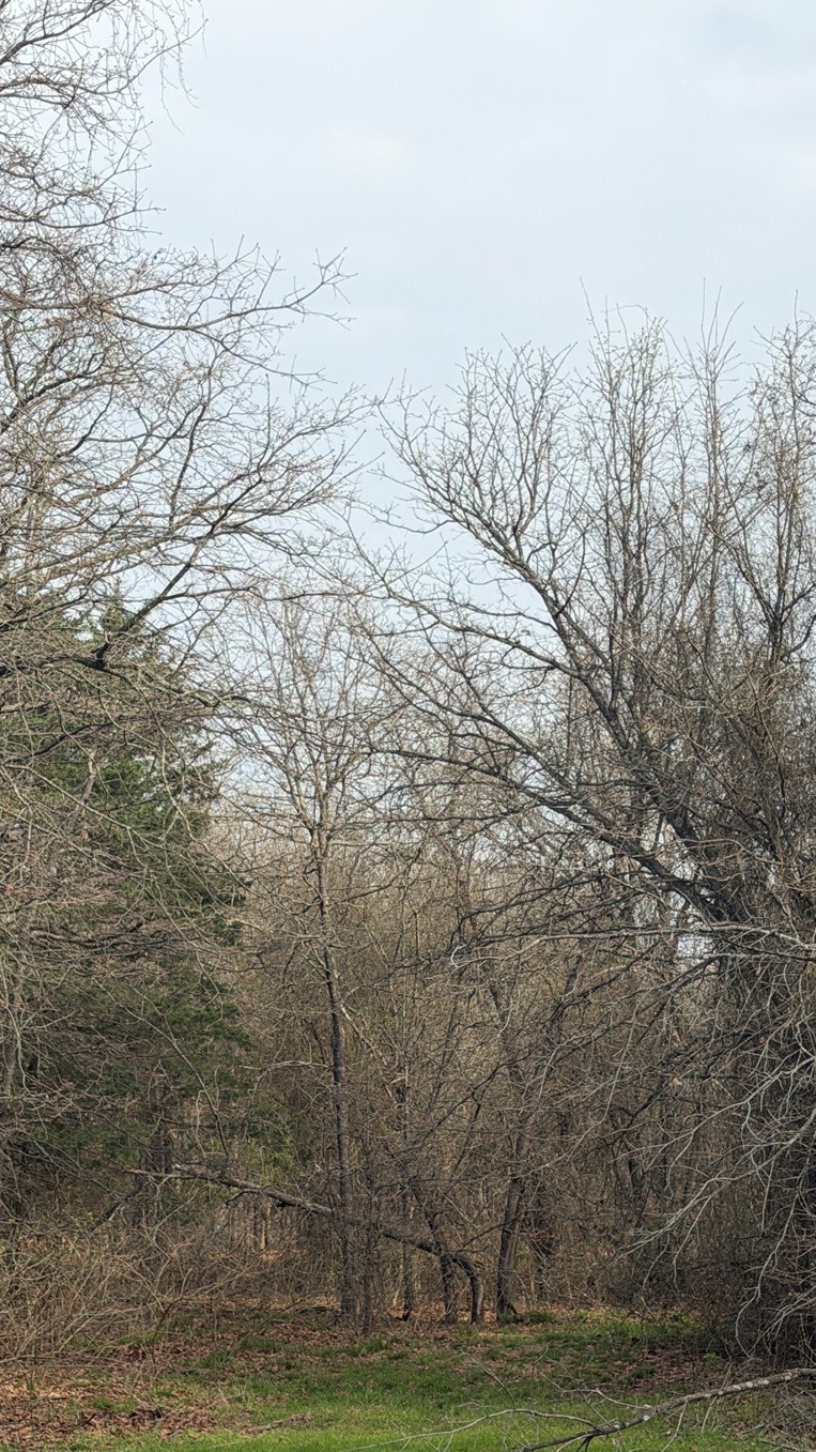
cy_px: 1012
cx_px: 395
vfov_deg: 28.3
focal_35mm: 74
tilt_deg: +1.7
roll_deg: -1.1
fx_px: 2847
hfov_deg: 16.3
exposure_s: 1/2208
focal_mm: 6.76
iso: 64
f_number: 1.78
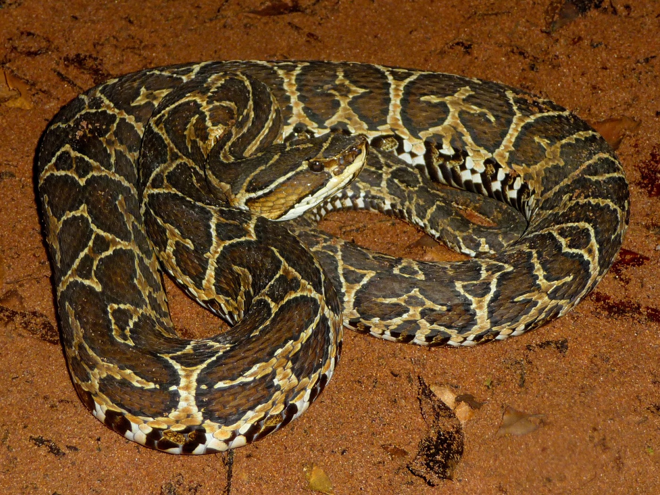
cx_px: 330
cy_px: 248
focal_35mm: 96
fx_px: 1830
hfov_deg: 20.4
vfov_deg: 15.4
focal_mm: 16.3
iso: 160
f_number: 4.7
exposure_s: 1/40
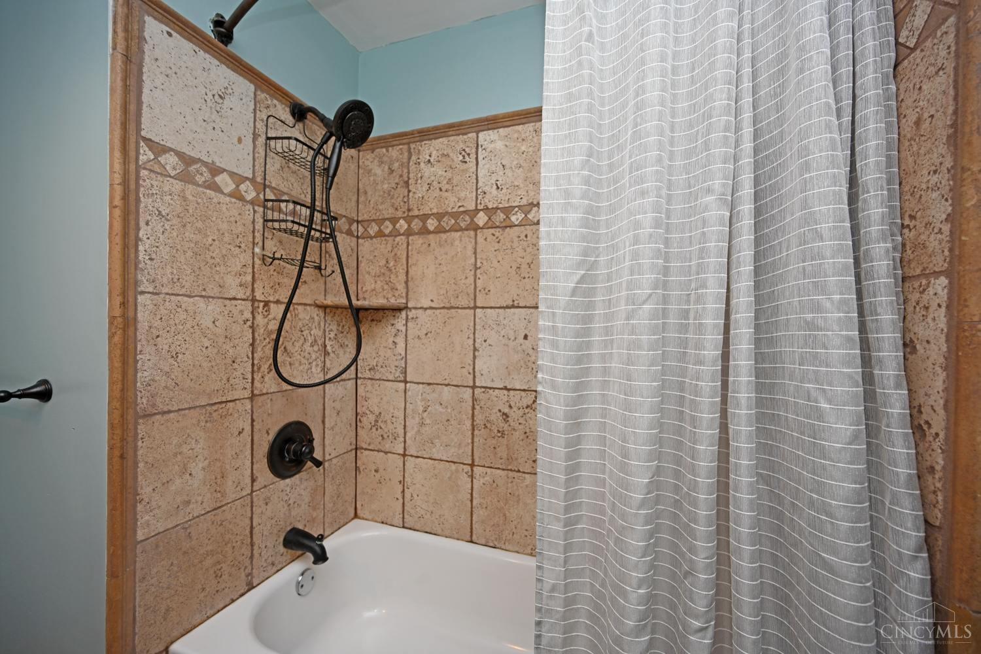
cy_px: 327
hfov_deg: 104.3
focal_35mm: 14
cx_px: 490
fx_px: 381
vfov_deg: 81.2
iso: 220
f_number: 4
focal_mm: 14
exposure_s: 1/60
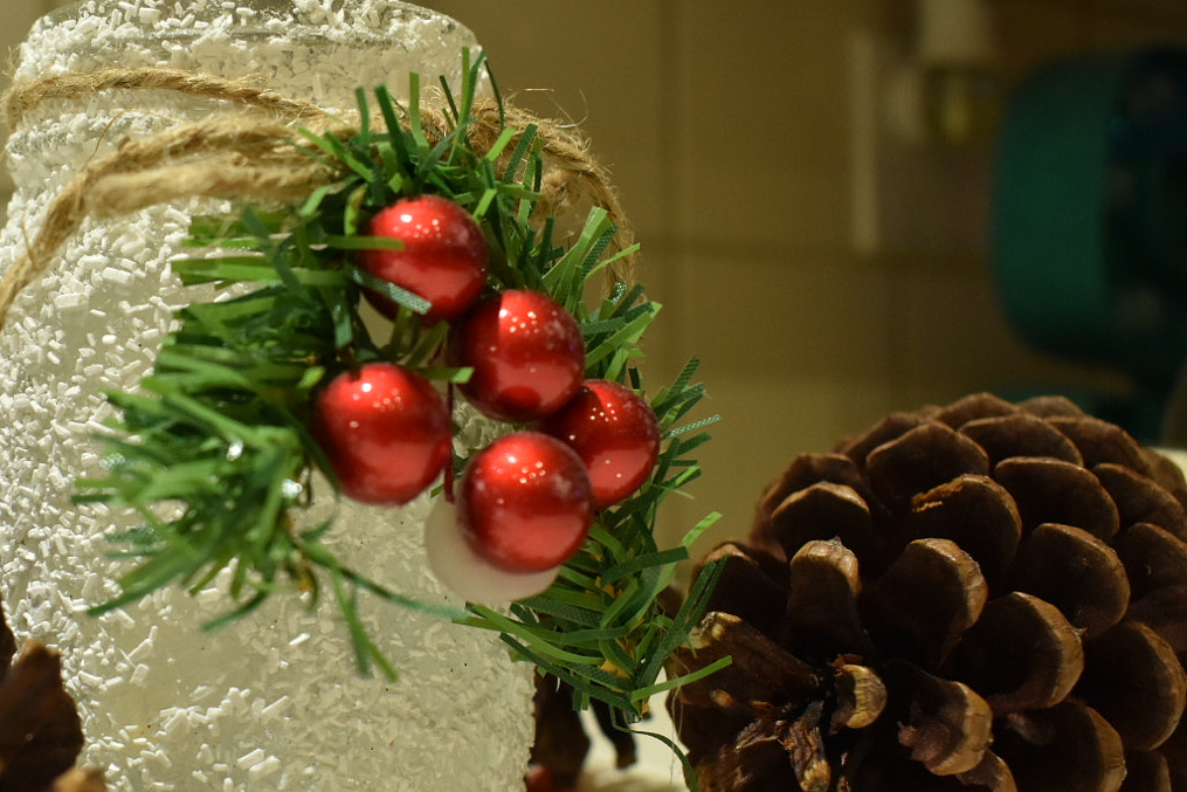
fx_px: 1715
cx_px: 269
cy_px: 425
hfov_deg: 37.1
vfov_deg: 26.0
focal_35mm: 52
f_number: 4.5
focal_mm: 22
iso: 800
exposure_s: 1/60
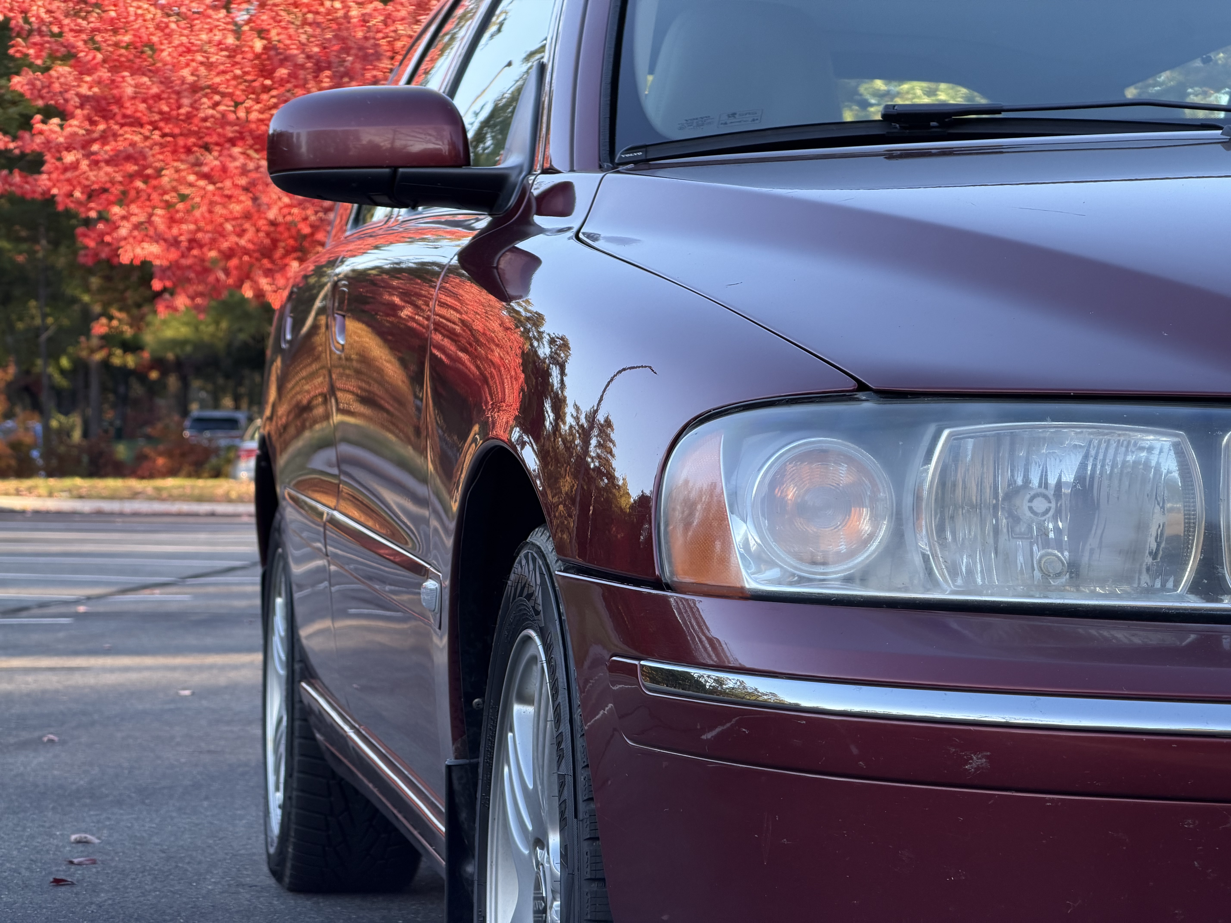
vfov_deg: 14.8
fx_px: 3556
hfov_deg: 19.6
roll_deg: -0.8
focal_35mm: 100
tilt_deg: -0.3
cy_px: 462
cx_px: 616
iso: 64
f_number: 2.8
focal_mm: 16.89
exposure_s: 1/121
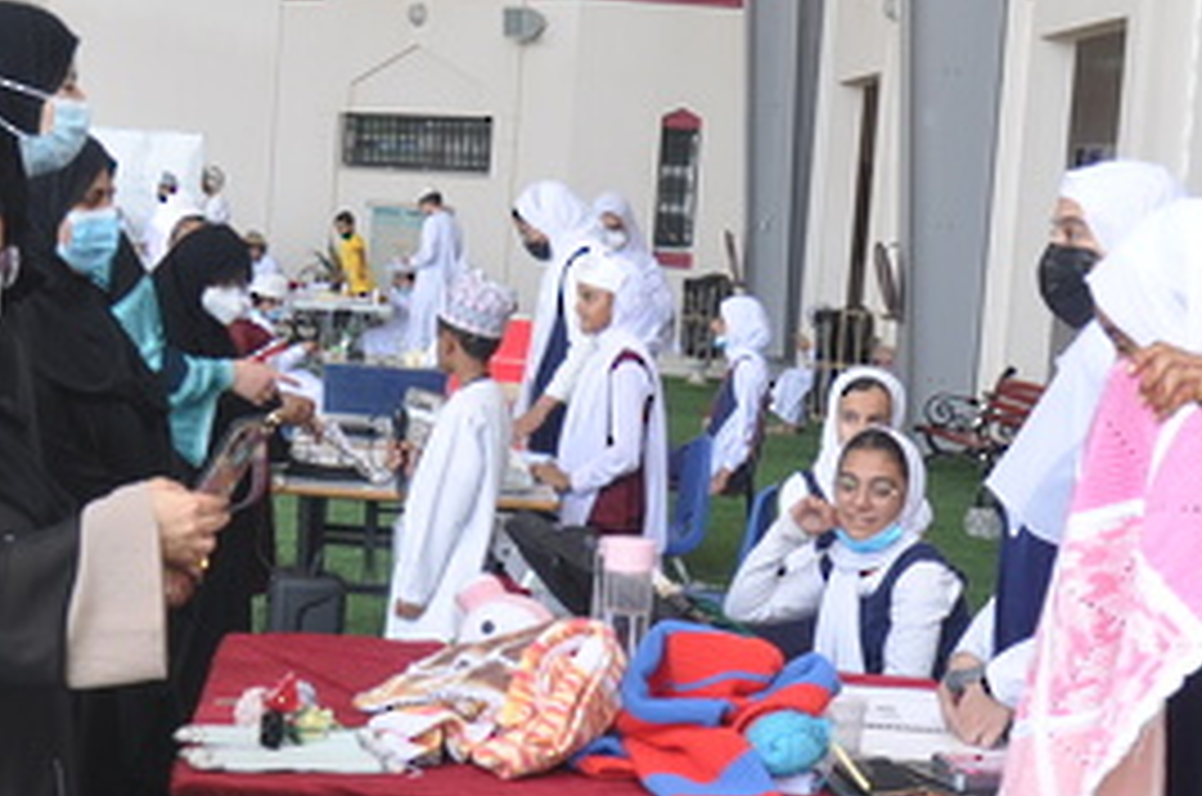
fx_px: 2700
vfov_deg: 16.7
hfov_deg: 25.0
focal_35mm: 81
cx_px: 423
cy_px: 600
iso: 200
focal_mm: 18
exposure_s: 1/200
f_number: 7.1
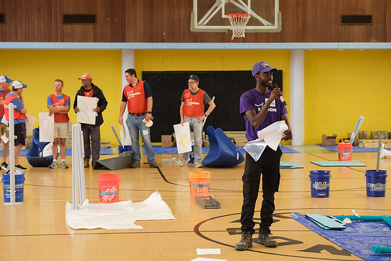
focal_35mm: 84
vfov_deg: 16.3
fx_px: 912
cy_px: 131
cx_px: 195
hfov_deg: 24.2
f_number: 2.8
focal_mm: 55
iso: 2500
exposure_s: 1/125
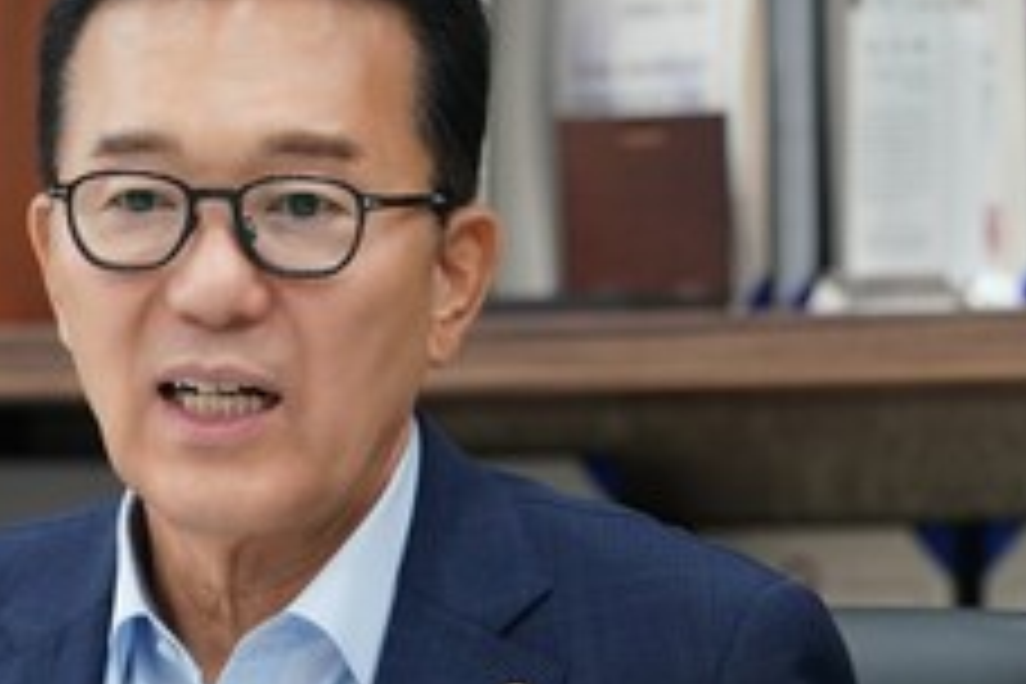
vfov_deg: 4.1
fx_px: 9433
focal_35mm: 331
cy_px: 662
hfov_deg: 6.2
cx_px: 176
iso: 2000
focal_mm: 126
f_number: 4
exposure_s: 1/250
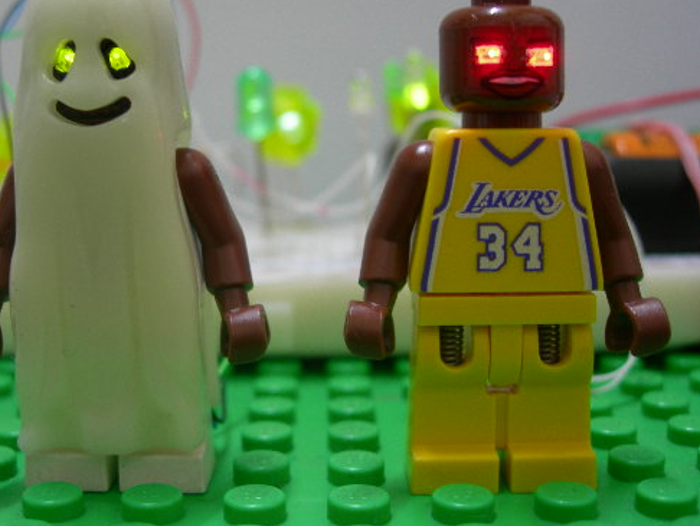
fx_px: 1012
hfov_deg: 37.9
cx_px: 261
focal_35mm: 50
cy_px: 197
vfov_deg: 29.0
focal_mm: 7.8
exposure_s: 1/3.7
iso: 51
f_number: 2.8
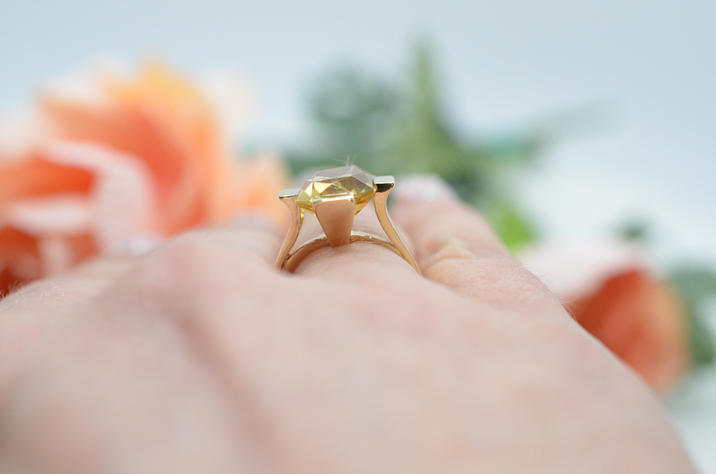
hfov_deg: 33.5
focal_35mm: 60
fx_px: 1191
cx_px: 358
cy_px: 237
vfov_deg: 22.5
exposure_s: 1/1000
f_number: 6.3
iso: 4000
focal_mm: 40
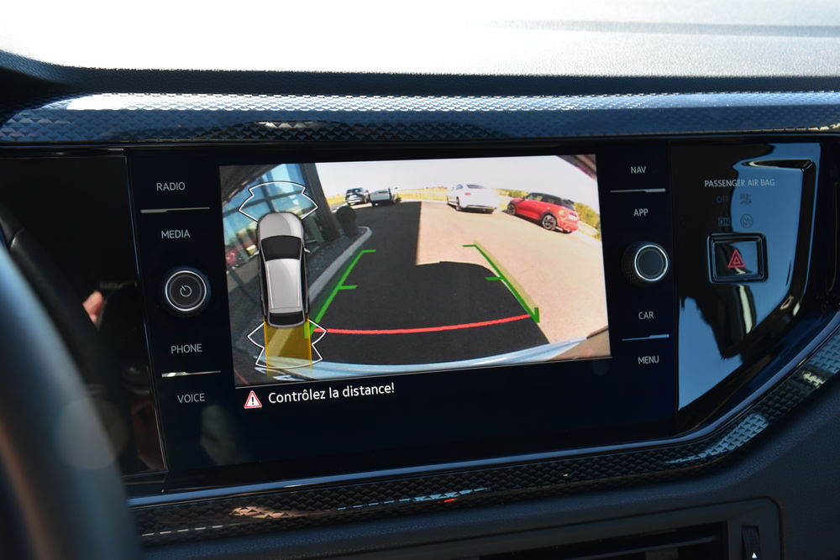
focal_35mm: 48
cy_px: 280
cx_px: 420
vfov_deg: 28.1
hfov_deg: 41.1
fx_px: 1120
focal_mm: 32
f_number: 8
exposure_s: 1/60
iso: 400
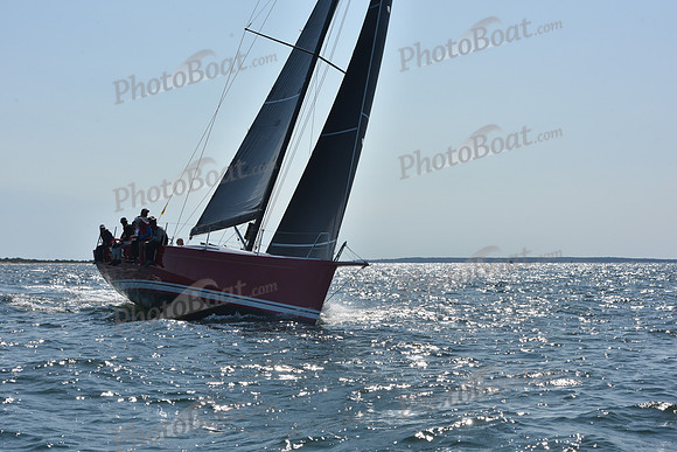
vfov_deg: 19.5
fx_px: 1317
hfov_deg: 28.8
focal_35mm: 70
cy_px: 226
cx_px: 338
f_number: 11
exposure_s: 1/1000
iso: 250
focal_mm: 70
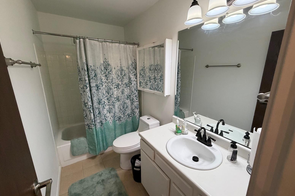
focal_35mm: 15
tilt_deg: -14.3
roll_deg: +1.5
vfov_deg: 77.3
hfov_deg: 100.4
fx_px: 123
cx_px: 146
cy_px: 98
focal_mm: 2.22
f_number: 2.2
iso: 250
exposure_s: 1/120
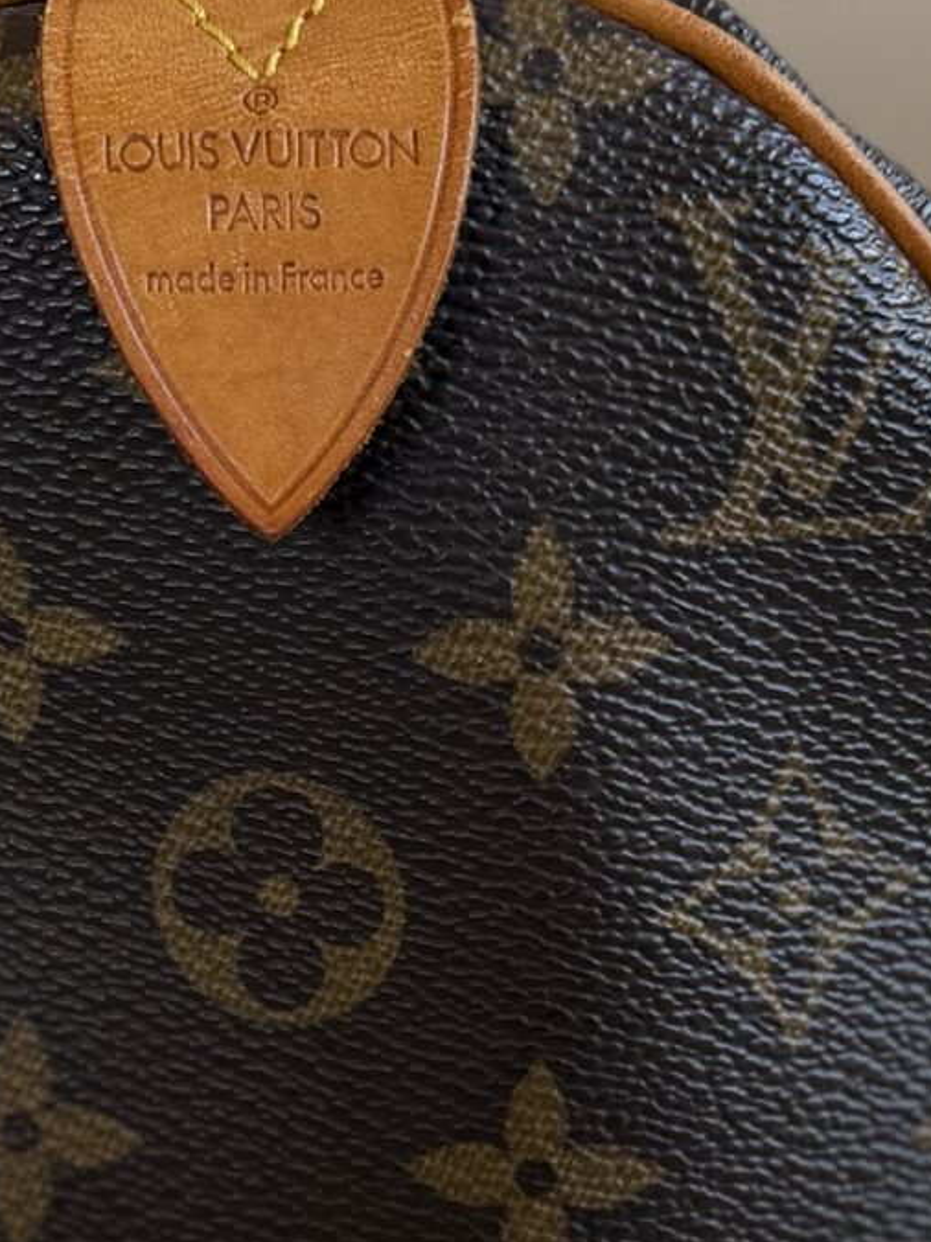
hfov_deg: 16.2
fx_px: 3264
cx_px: 307
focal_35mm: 91
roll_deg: -0.2
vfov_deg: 21.5
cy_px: 692
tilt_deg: -22.3
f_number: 1.78
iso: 125
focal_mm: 6.76
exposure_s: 1/121
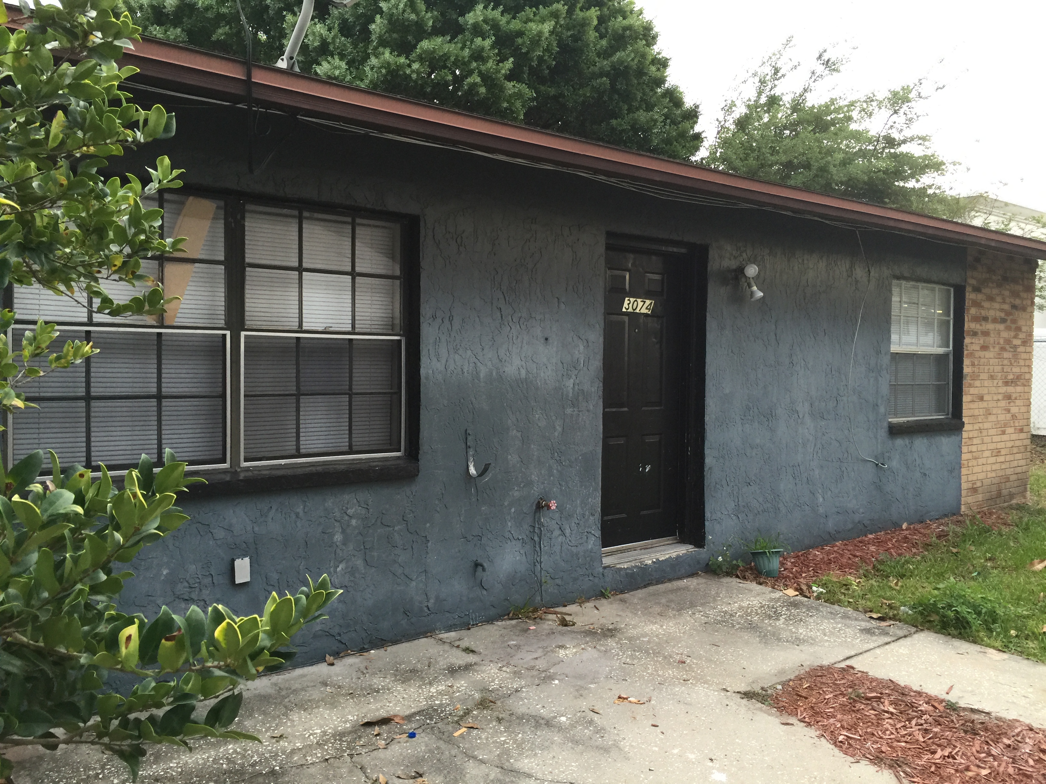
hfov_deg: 61.7
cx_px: 523
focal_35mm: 29
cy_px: 392
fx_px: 876
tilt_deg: -0.9
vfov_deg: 48.2
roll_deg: -2.4
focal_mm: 4.15
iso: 50
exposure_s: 1/30
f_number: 2.2
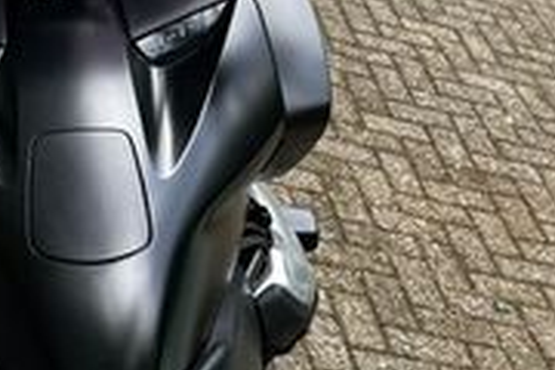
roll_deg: -21.8
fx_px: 1480
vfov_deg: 14.0
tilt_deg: -36.7
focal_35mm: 96
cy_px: 382
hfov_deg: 21.1
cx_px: 148
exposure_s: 1/260
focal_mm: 5.1
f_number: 1.6
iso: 40
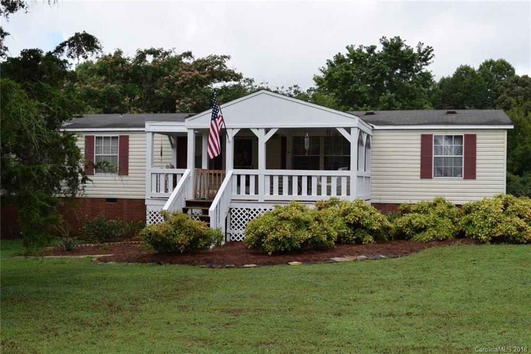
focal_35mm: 48
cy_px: 177
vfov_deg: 28.1
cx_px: 266
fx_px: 708
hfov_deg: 41.1
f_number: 9
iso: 200
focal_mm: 32
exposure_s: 1/320
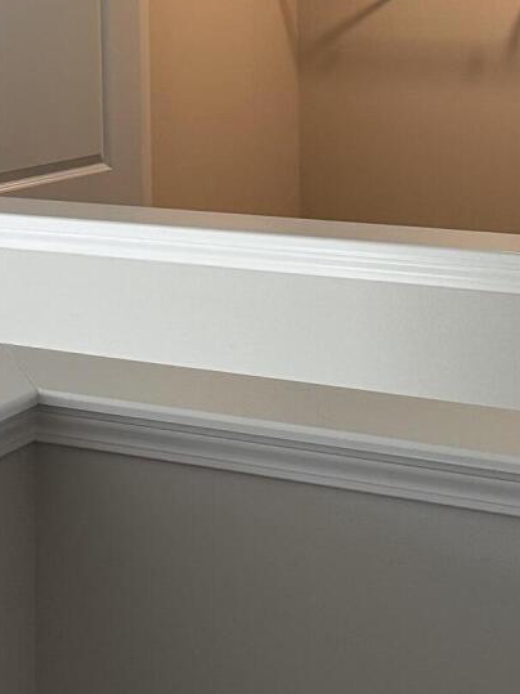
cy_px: 103
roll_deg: +0.4
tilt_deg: -4.8
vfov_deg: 21.6
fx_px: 1783
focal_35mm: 89
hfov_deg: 16.5
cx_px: 169
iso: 160
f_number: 1.78
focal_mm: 6.86
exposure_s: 1/120
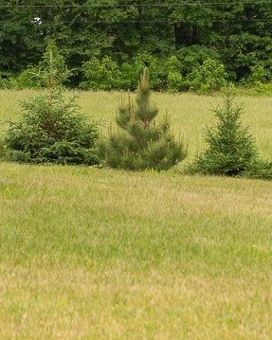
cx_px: 22
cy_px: -43
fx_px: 3775
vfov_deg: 5.1
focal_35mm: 375
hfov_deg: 4.1
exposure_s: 1/320
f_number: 8
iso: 320
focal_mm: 70
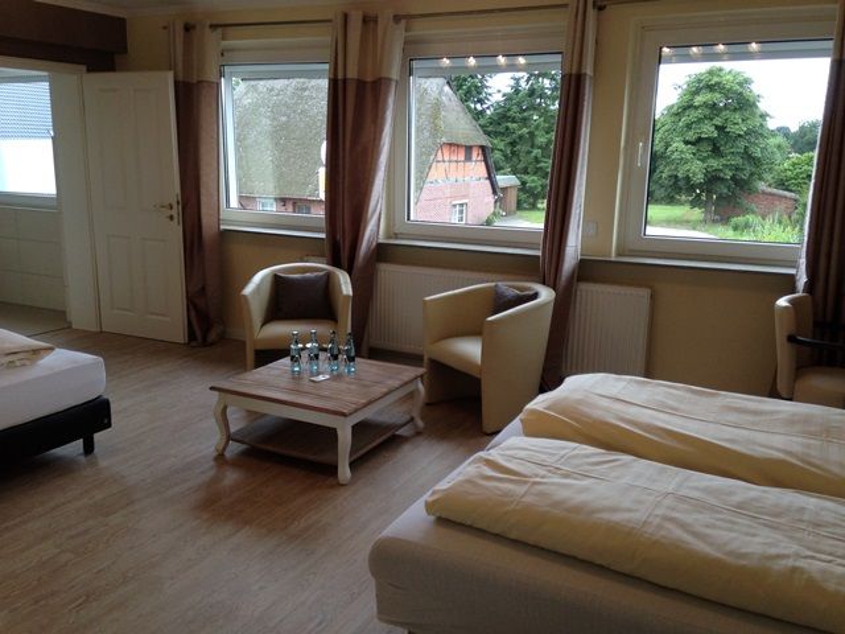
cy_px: 317
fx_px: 806
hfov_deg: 55.4
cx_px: 422
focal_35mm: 33
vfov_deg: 42.9
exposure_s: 1/120
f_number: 2.4
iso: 80
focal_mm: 4.12
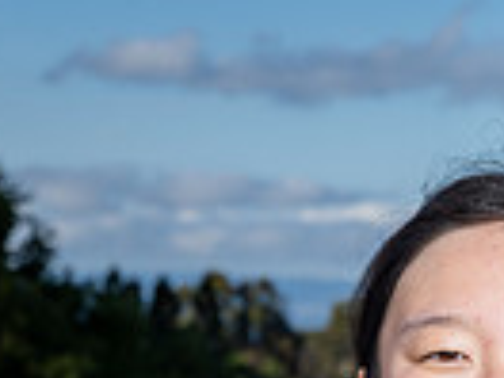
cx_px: 485
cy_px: 855
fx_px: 3349
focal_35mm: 230
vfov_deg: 6.2
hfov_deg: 8.6
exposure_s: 1/250
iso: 100
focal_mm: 70
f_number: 8
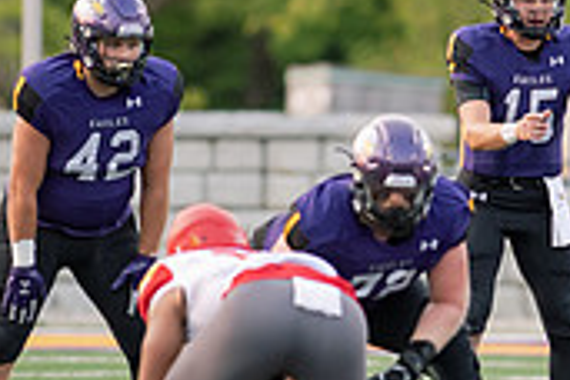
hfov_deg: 2.0
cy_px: 252
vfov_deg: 1.4
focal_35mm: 1016
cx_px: 533
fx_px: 16085
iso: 1250
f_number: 3.2
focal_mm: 300
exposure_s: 1/1000
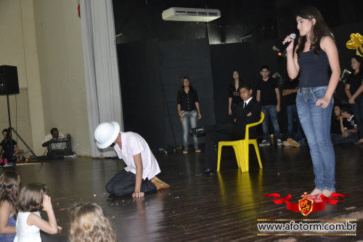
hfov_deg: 41.1
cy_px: 121
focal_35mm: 48
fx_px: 484
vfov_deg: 28.1
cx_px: 182
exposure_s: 1/60
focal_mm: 32
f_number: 4.2
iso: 3200
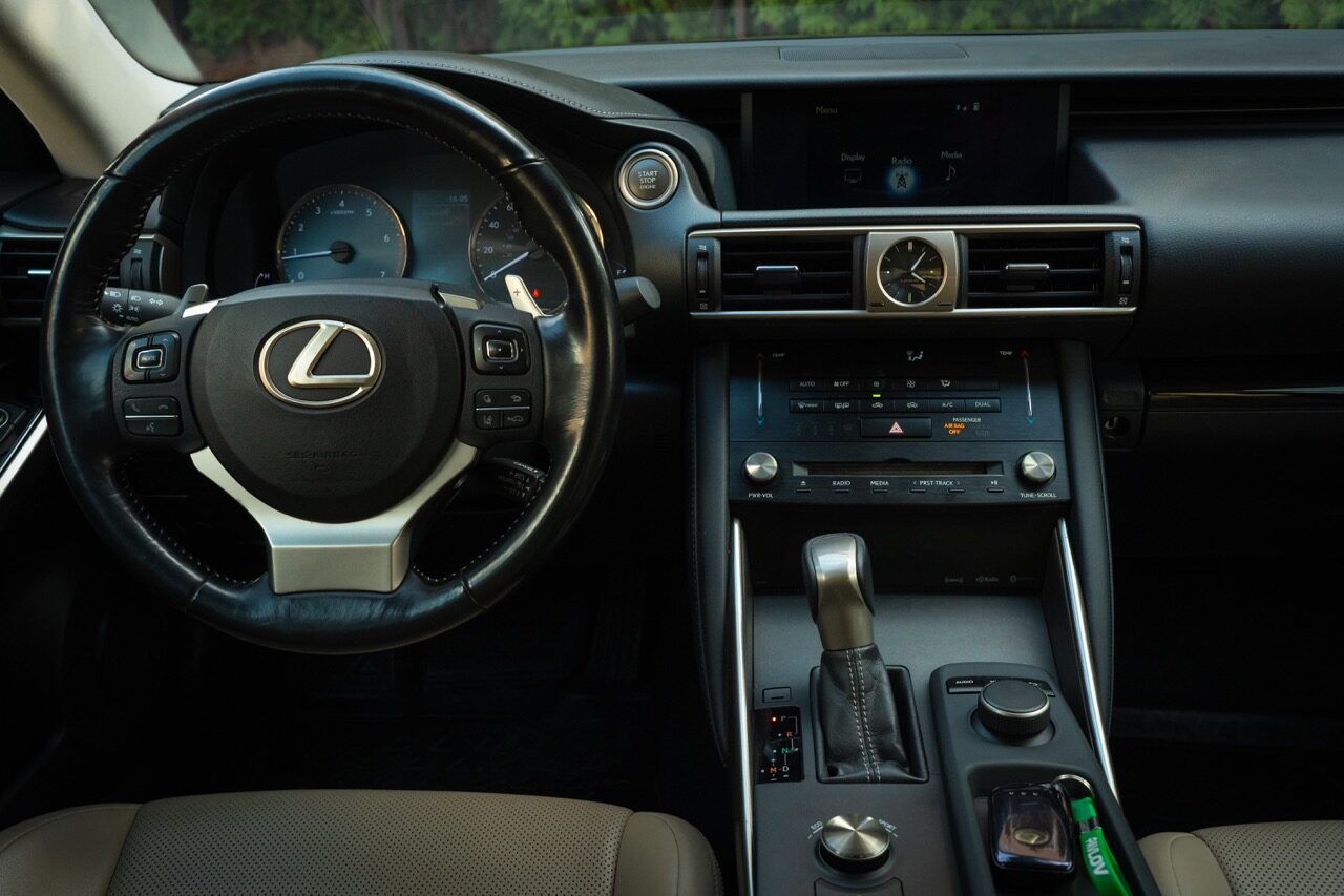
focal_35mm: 34
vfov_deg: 38.9
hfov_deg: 55.8
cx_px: 672
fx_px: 1269
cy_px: 448
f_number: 7.1
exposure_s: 1/200
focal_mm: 34
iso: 2500
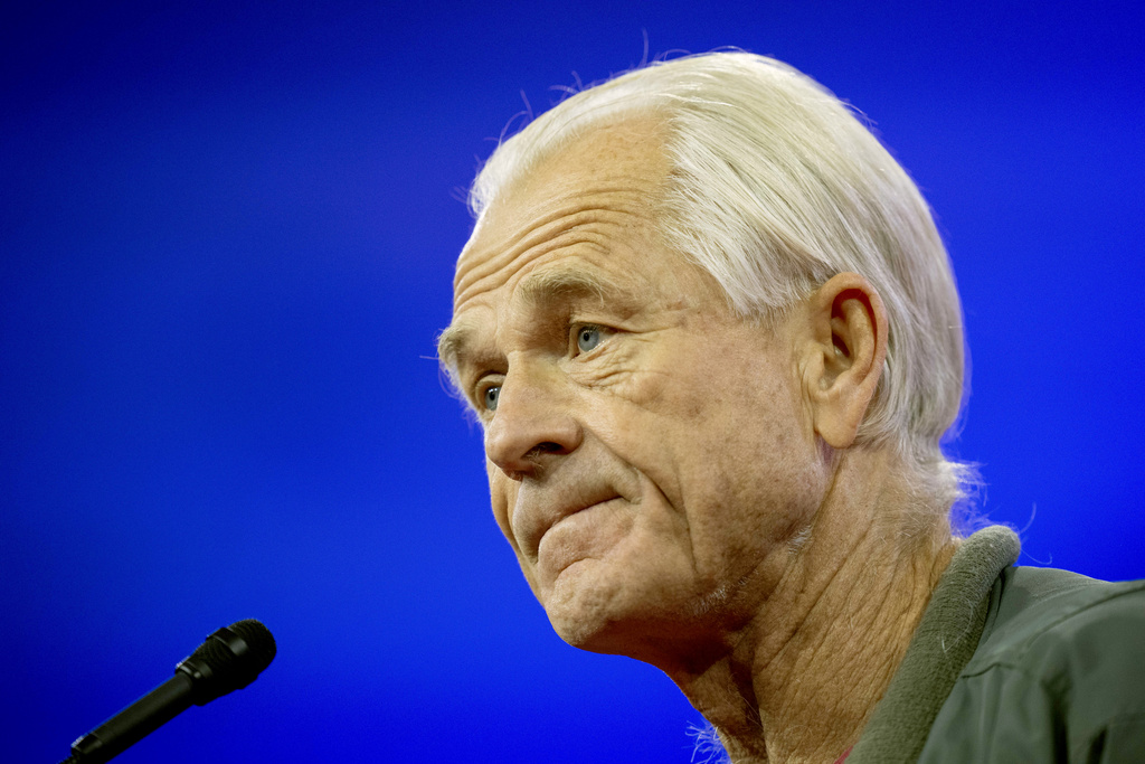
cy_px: 382
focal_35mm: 400
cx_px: 572
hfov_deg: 5.2
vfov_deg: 3.4
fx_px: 12723
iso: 2500
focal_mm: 400
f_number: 2.8
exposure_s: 1/640
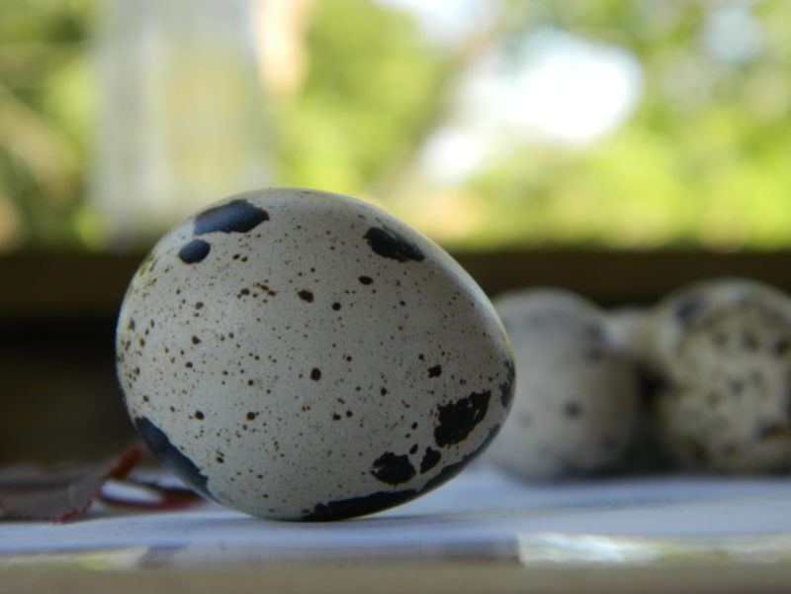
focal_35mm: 103
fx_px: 2354
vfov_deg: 14.4
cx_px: 396
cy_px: 297
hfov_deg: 19.1
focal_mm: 18.6
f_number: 4.5
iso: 80
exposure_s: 1/80
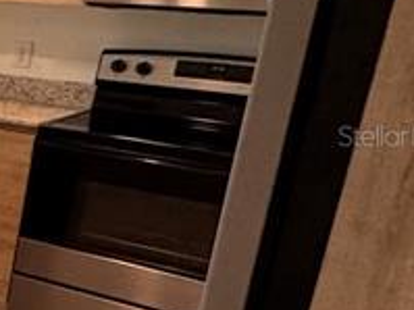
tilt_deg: -13.2
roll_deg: -2.0
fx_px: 861
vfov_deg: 20.4
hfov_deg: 14.8
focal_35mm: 72
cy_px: 135
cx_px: -601
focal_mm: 2.22
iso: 160
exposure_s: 1/120
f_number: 2.2
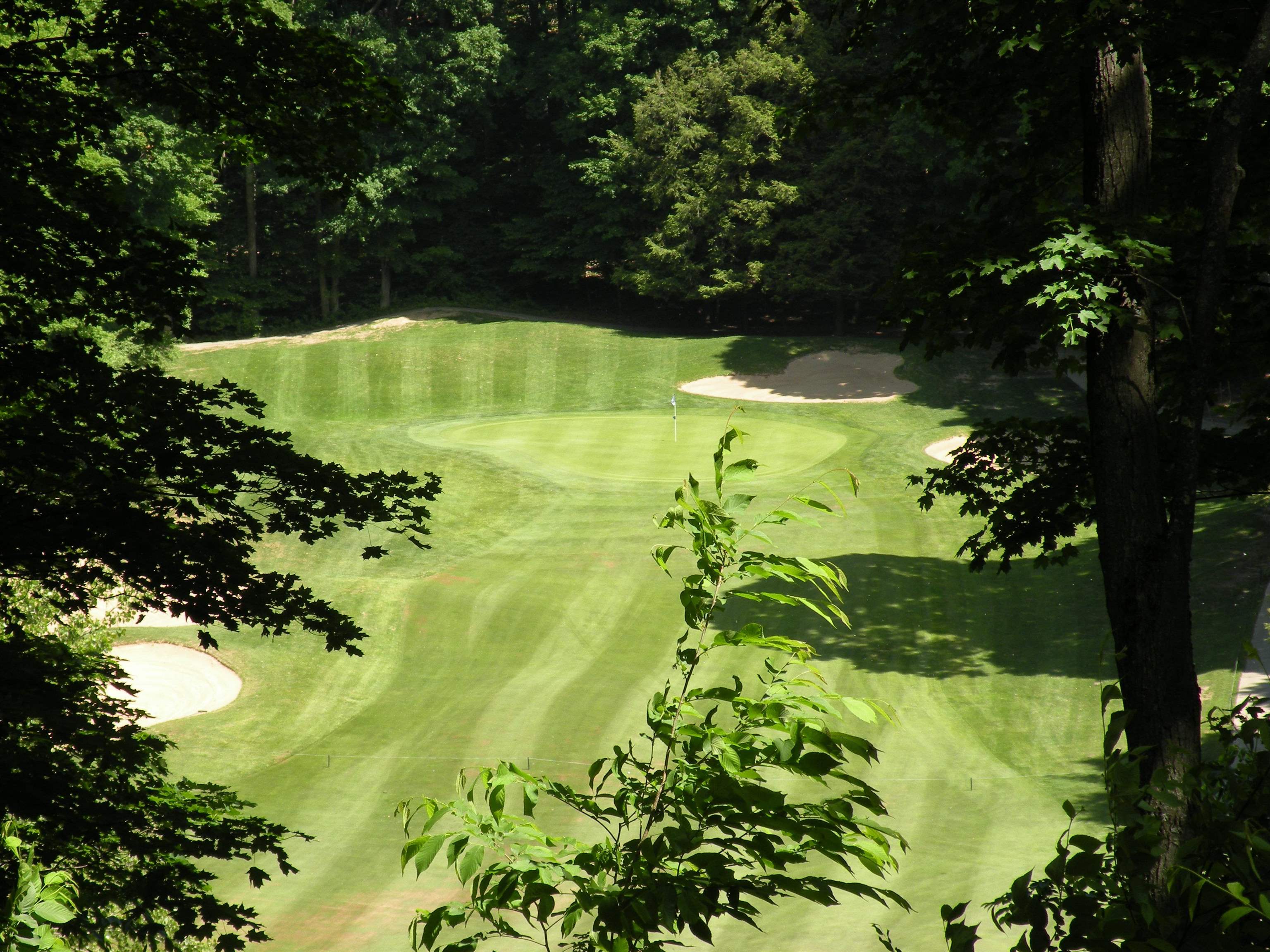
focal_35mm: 170
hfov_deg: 11.6
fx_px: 6237
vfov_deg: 8.7
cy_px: 476
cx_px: 635
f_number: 5
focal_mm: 30.1
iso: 64
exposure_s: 1/200
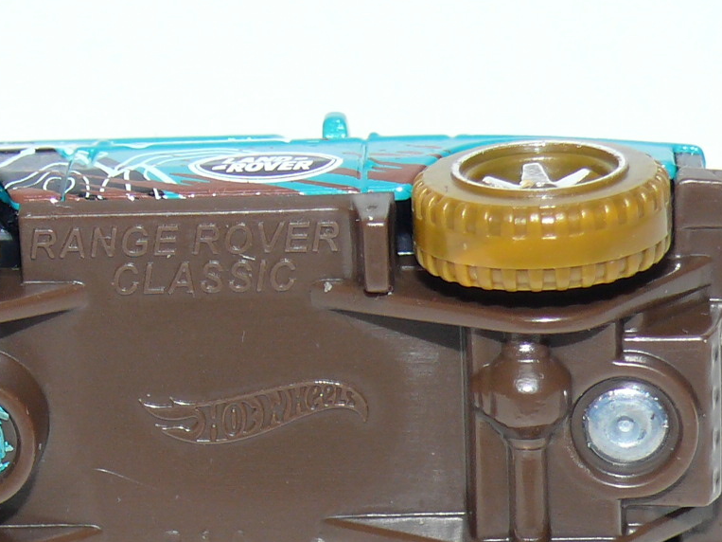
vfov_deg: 6.9
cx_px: 183
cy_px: 468
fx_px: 4504
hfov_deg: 9.1
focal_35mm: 216
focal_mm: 13.4
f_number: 4
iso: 100
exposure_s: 1/30
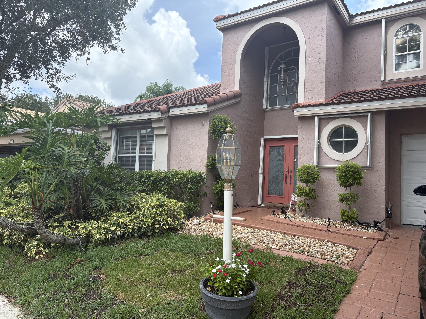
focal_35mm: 26
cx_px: 213
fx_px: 320
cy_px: 160
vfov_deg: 53.1
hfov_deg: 67.3
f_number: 1.6
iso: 64
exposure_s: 1/1667
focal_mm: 5.96
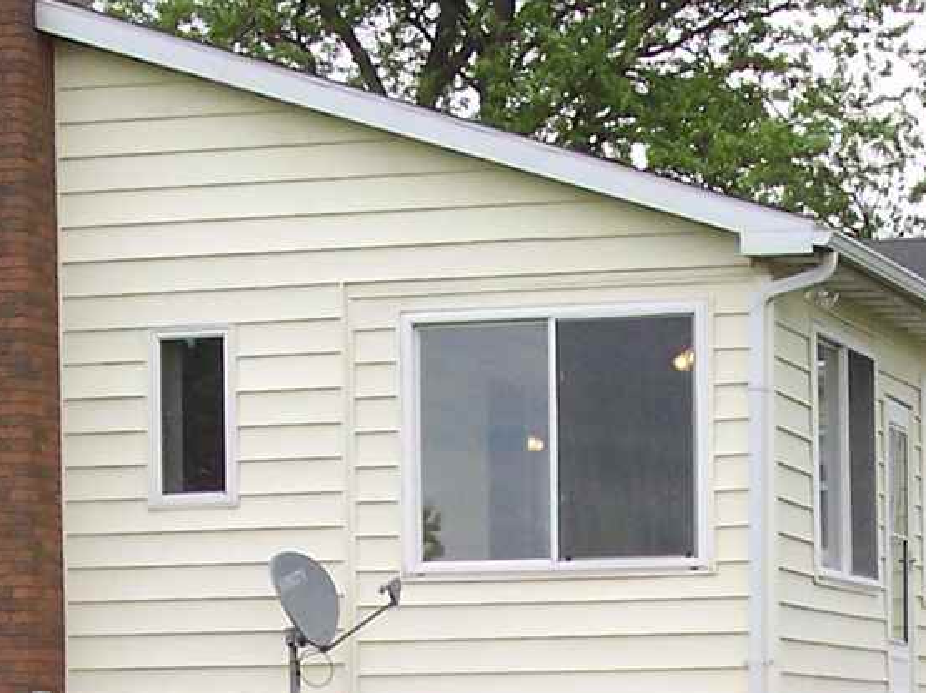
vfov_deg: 10.3
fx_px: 3742
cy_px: 1009
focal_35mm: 140
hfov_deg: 14.1
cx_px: 601
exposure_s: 1/350
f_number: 4.8
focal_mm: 8
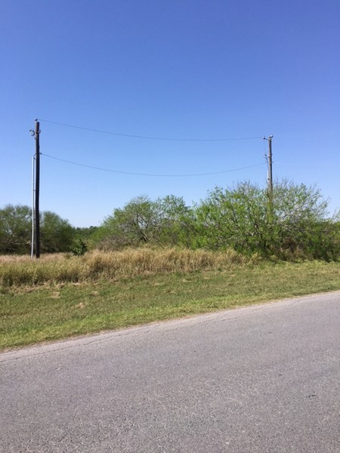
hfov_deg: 48.2
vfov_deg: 61.7
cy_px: 226
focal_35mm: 29
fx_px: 380
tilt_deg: +3.1
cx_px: 170
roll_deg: +2.3
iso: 25
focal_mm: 4.15
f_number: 2.2
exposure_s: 1/1832
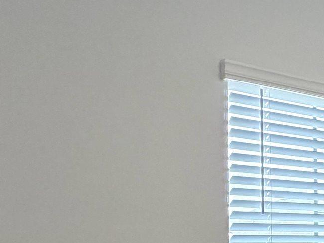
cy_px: 249
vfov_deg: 21.4
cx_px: 577
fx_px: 618
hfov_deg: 20.8
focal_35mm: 66
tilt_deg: -0.3
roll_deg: -0.3
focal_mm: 2.22
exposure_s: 1/120
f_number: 2.2
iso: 250
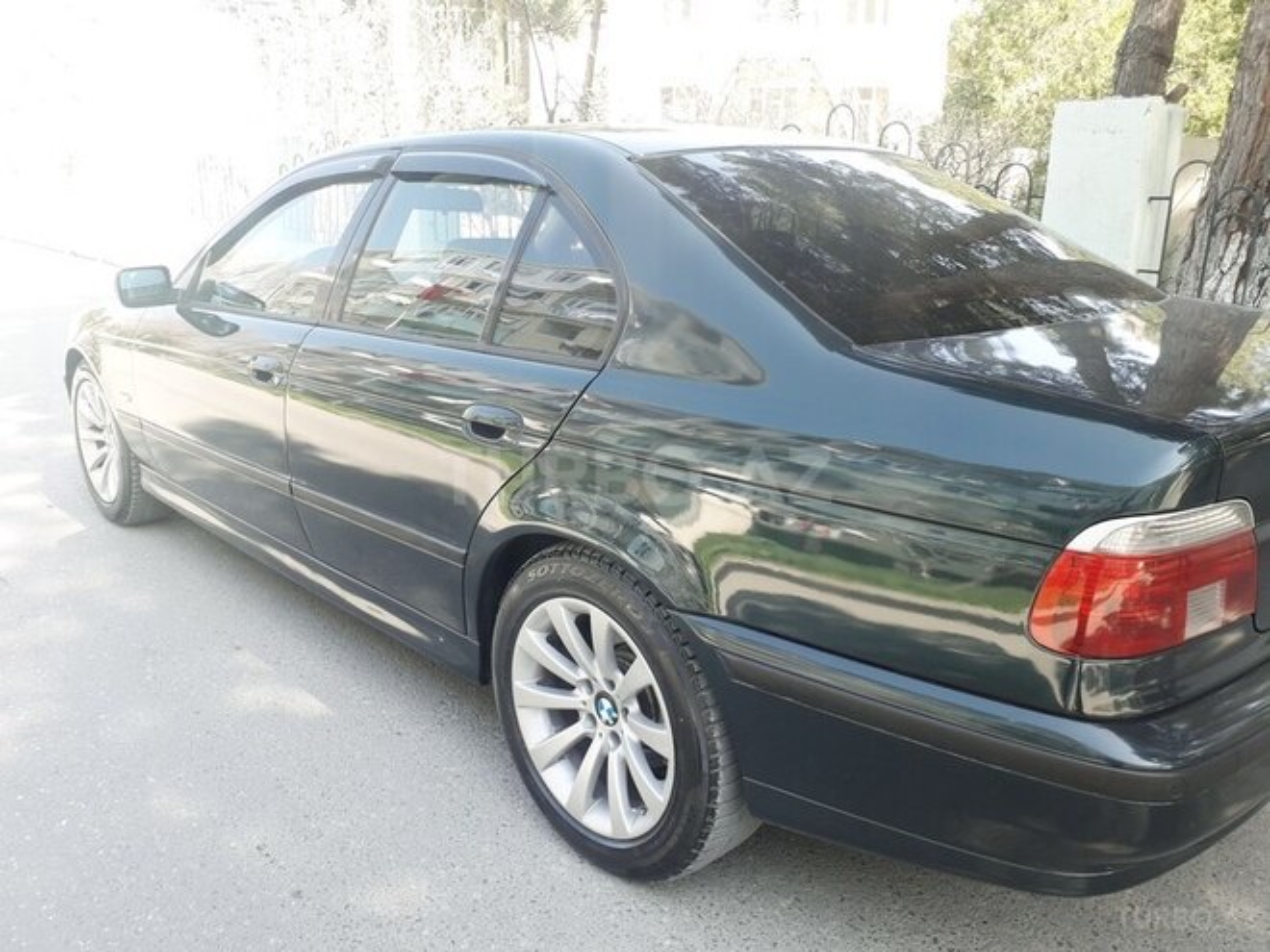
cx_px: 635
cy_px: 476
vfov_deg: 51.4
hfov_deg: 65.3
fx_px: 991
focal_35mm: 27
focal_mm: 3.6
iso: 40
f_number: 1.9
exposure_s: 1/119
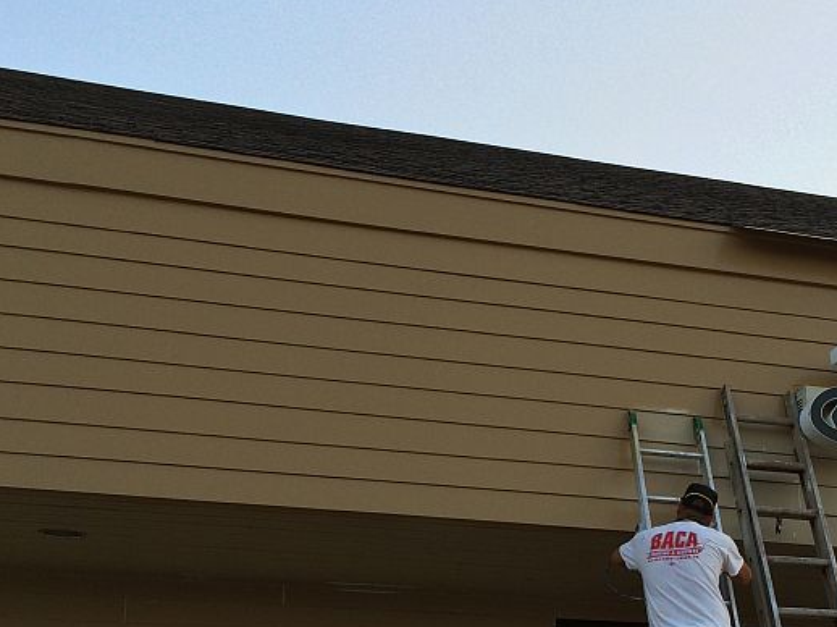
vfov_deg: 25.4
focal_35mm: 56
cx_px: 598
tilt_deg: +14.0
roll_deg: +0.7
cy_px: 541
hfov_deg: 33.9
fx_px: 1353
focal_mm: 4.15
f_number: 2.2
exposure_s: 1/360
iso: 32
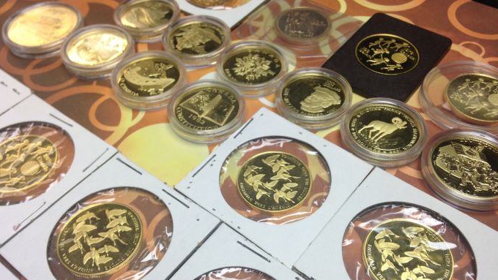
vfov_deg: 32.0
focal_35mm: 37
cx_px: 253
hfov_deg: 54.0
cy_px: 157
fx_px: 489
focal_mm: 4.13
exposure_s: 1/60
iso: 64
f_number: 2.4
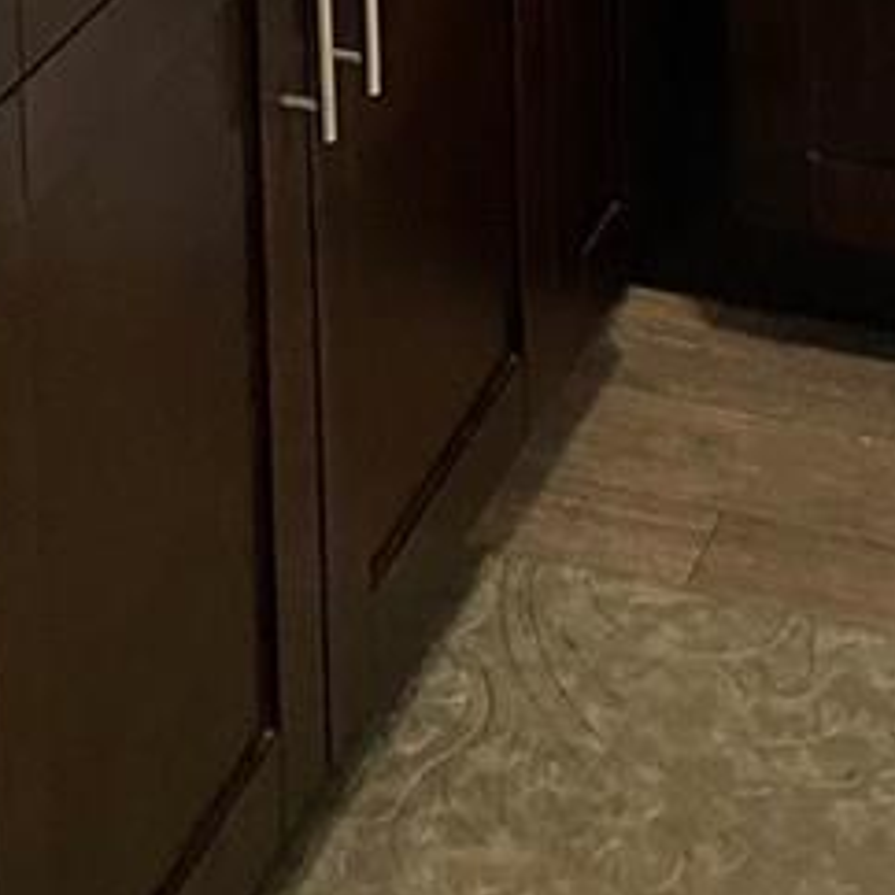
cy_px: -1191
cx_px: 370
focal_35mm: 114
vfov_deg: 12.4
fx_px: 3335
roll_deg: +0.3
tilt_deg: -5.0
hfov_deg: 15.3
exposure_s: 1/60
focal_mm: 4.25
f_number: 1.8
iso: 320
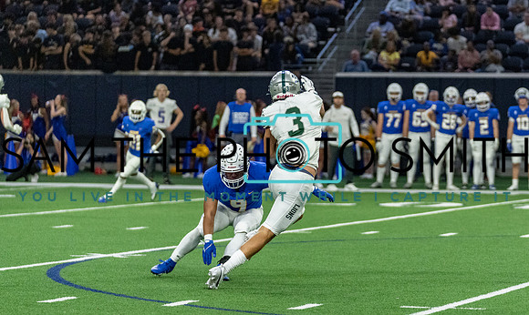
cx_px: 355
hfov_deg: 10.3
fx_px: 2944
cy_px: 126
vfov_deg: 6.1
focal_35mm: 207
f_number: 2.8
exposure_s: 1/1250
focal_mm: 134
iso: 4000
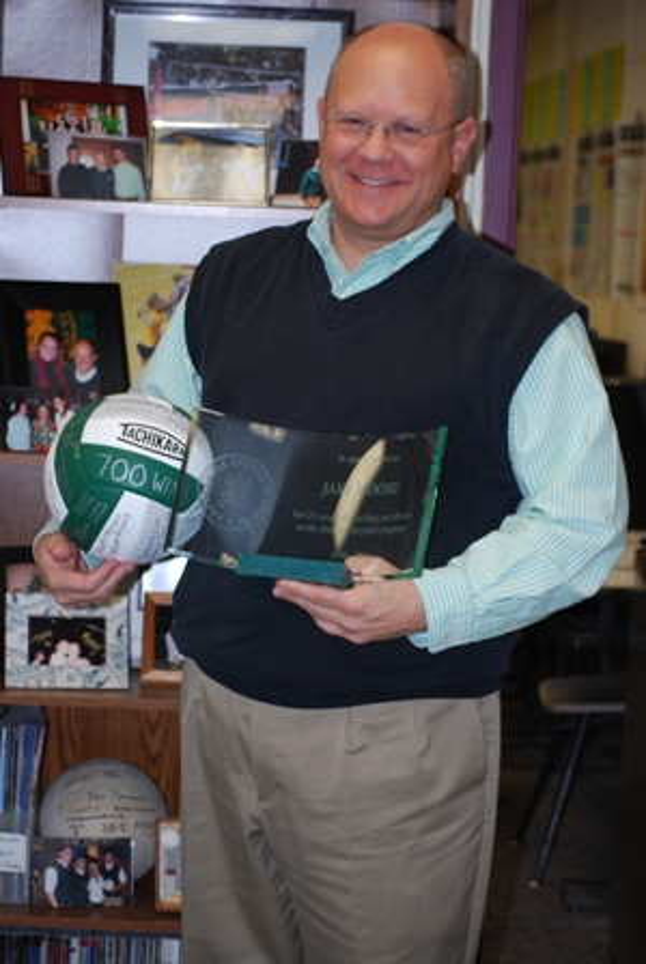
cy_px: 482
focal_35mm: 82
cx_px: 323
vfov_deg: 24.6
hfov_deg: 16.6
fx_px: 2214
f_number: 4
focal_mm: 55
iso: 200
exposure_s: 1/60
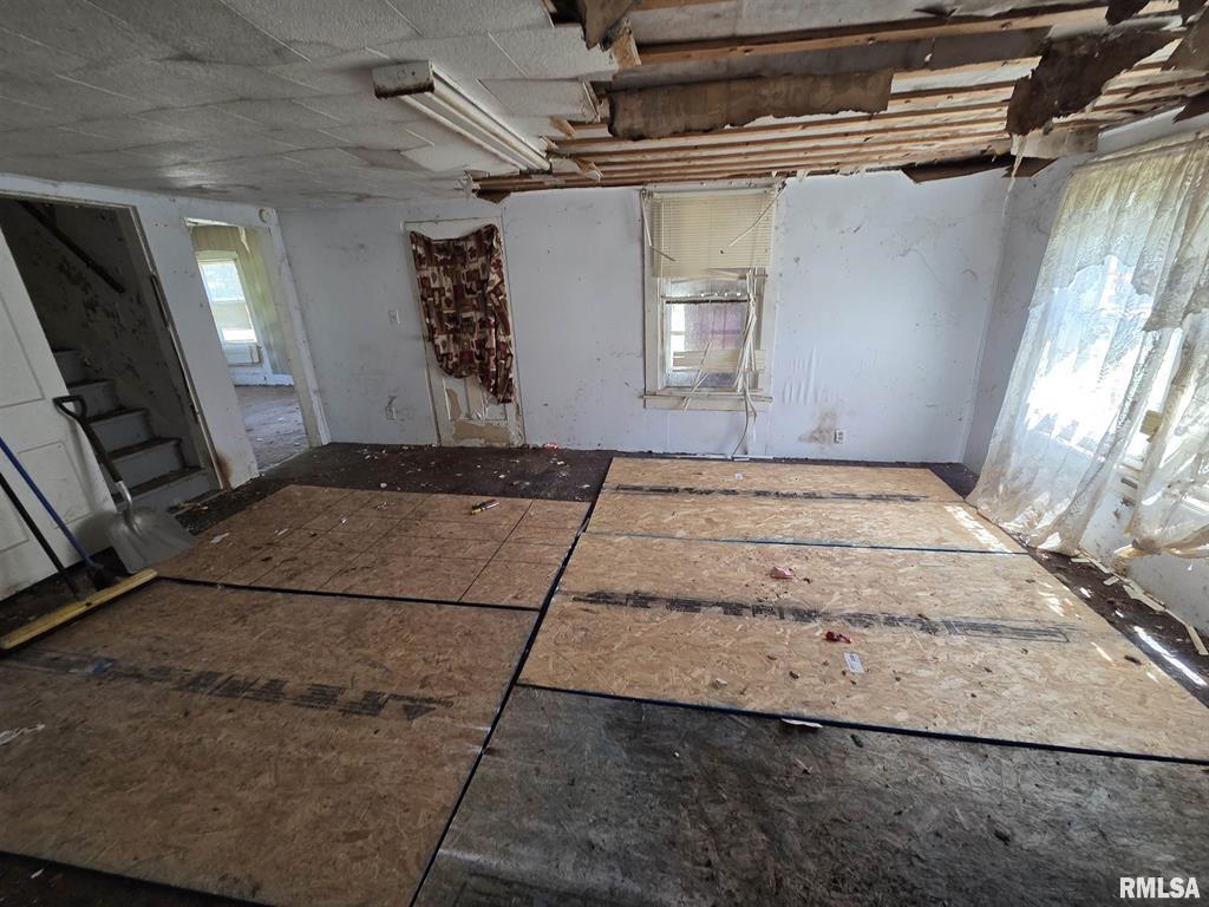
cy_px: 454
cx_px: 604
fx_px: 454
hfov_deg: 106.2
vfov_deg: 89.9
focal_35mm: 13
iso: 160
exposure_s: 1/60
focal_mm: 2.2
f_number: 2.2
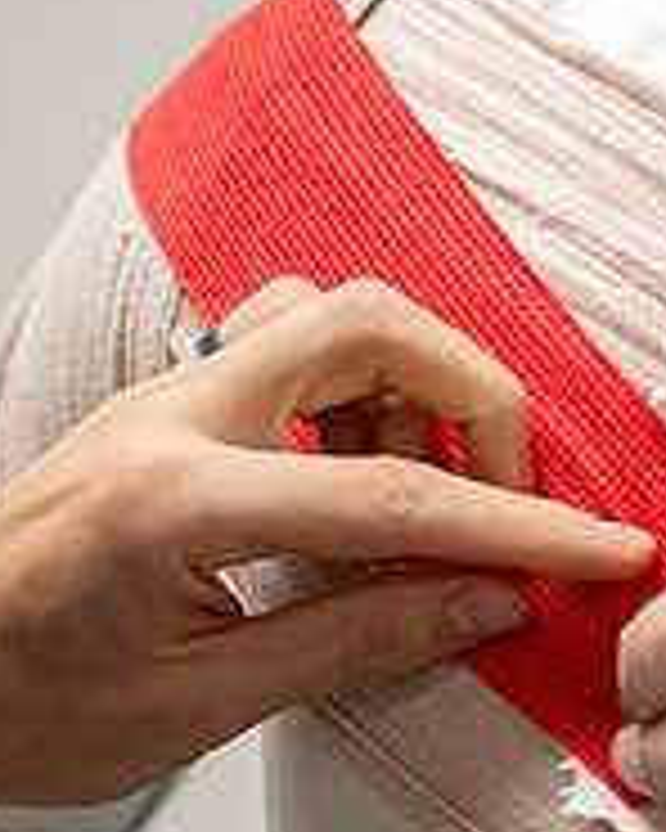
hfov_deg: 9.3
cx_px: 630
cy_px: 839
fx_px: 4065
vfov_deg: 11.6
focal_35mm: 165
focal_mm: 56
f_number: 2.8
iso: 800
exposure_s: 1/200
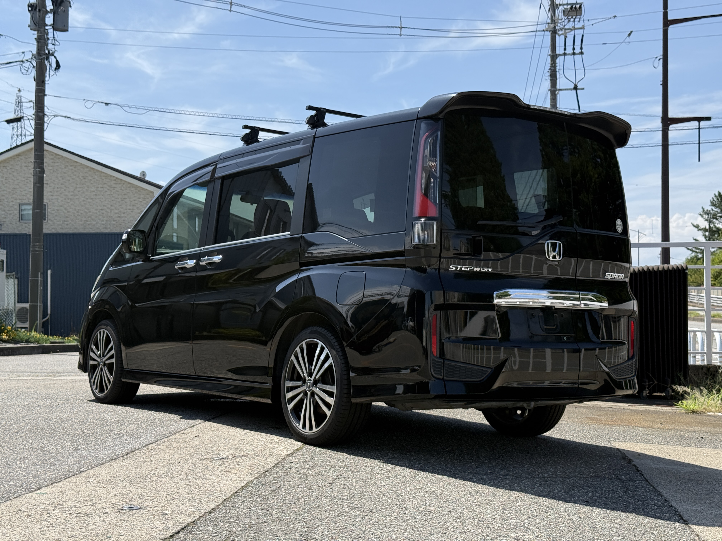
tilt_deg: +2.2
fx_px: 1001
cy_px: 270
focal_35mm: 48
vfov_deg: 30.3
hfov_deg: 39.7
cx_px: 361
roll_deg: -0.2
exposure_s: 1/5208
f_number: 1.78
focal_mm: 6.76
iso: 100
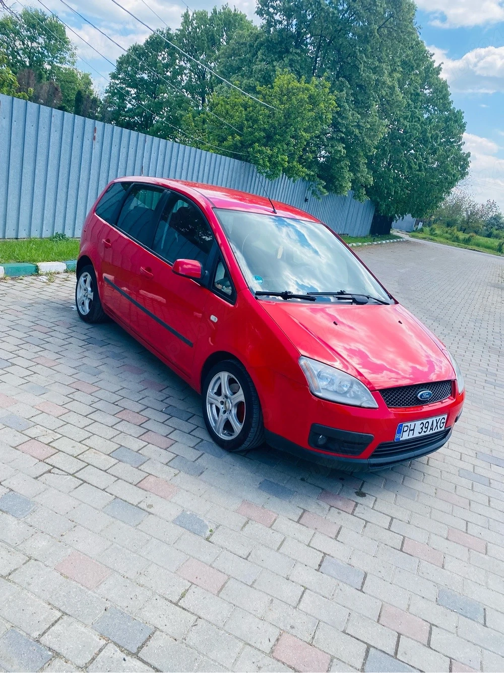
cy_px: 336
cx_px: 252
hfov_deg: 53.0
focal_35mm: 26
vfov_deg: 67.3
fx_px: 505
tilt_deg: -15.7
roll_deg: -10.3
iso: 32
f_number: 1.8
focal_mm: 4.25
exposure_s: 1/1093
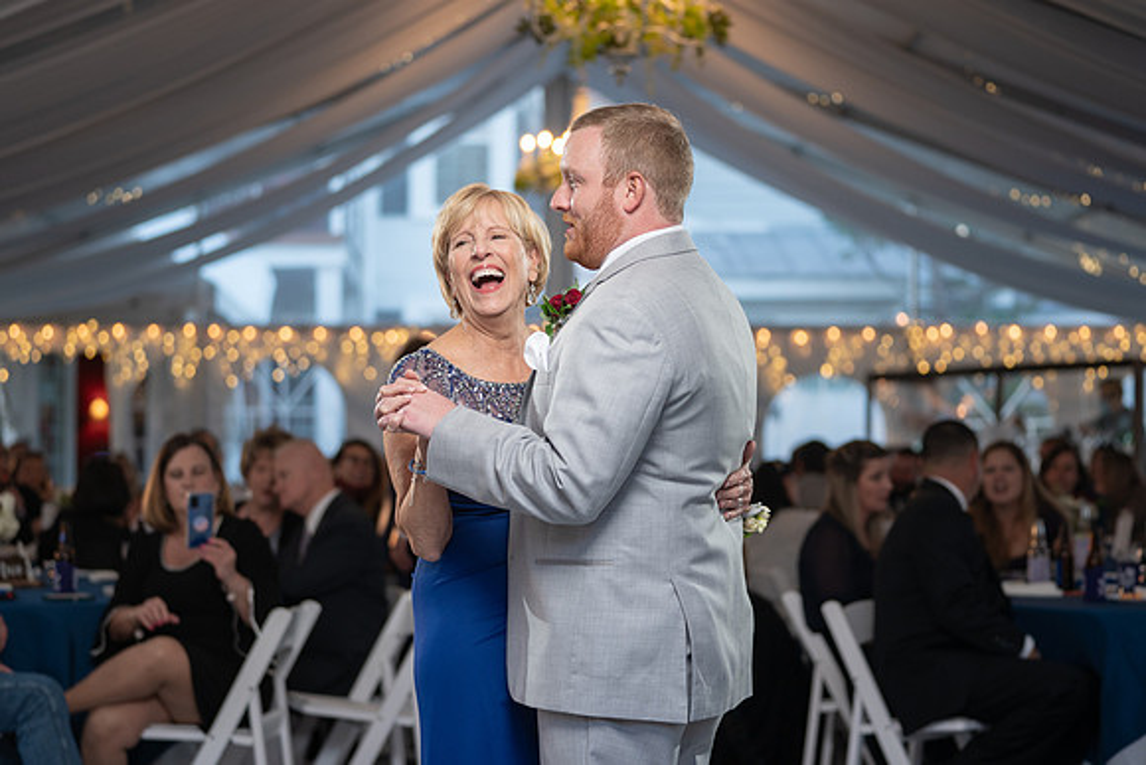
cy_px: 358
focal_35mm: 81
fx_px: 2588
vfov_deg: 16.8
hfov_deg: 25.0
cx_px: 530
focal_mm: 75
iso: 500
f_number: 2.8
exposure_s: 1/250
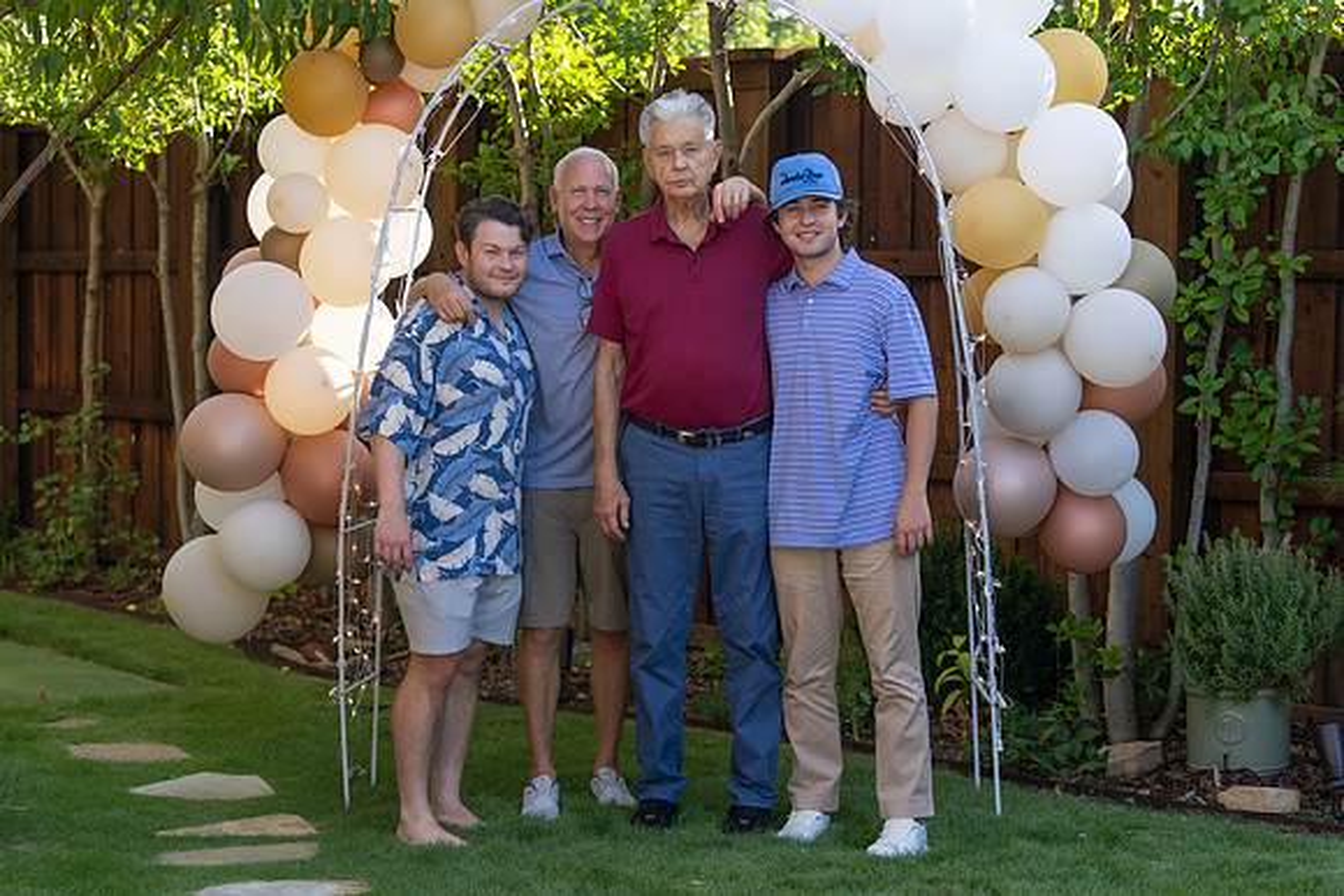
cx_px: 672
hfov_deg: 28.8
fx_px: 2614
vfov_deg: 19.5
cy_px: 448
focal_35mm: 70
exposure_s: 1/320
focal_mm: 70
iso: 160
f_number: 3.5
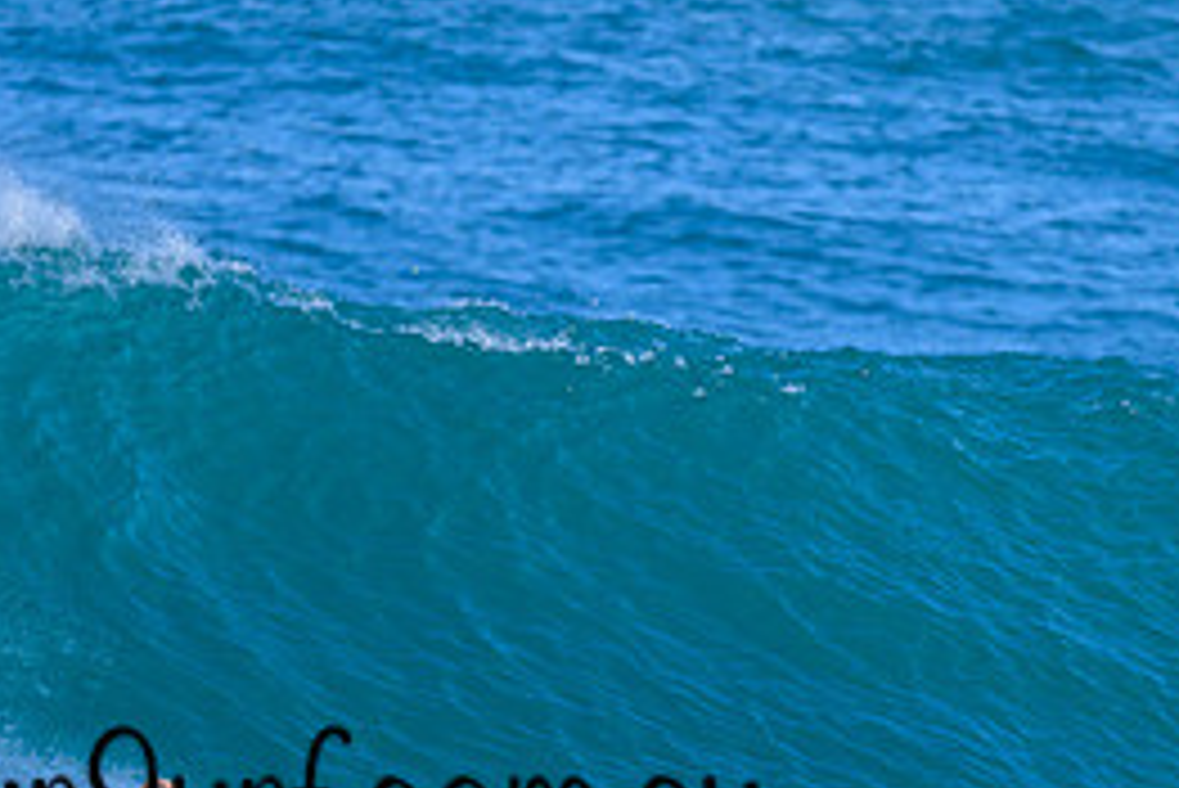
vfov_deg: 0.8
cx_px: 284
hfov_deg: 1.2
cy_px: 759
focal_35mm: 1768
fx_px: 57931
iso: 640
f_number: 6.3
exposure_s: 1/2000
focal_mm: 800
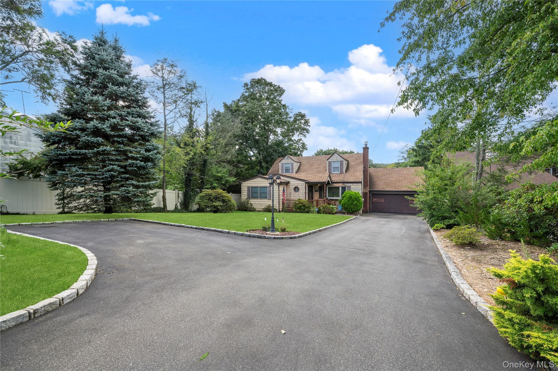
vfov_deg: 77.2
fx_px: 232
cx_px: 279
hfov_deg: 100.4
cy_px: 186
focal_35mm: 15
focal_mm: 15
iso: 100
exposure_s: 1/50
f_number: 8
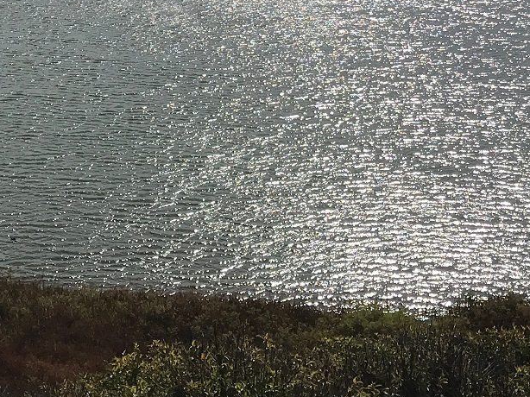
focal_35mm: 92
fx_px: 1408
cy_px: -86
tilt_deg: -6.5
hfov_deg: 21.1
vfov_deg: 15.4
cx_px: 123
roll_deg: +3.2
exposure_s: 1/7407
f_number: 1.8
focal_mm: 3.99
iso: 20
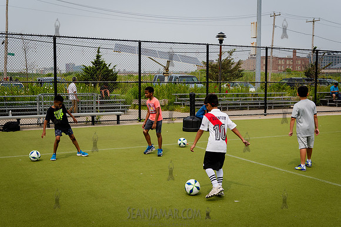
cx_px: 173
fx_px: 407
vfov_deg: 31.3
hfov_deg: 45.5
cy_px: 120
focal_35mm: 43
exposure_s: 1/2500
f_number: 4
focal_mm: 38
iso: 250
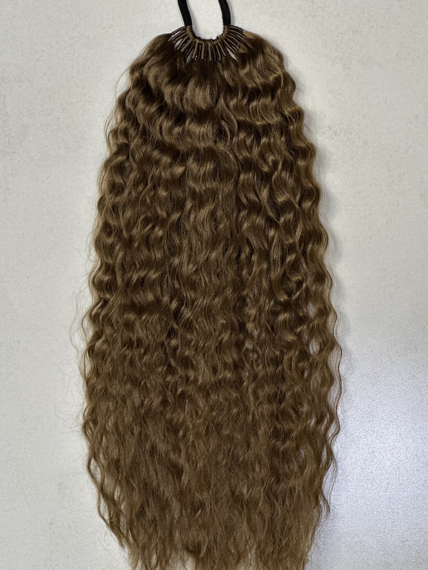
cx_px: 214
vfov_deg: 22.8
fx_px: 1418
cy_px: 283
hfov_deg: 17.2
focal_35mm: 86
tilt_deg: -83.0
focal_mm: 9
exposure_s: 1/33
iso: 125
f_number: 2.8
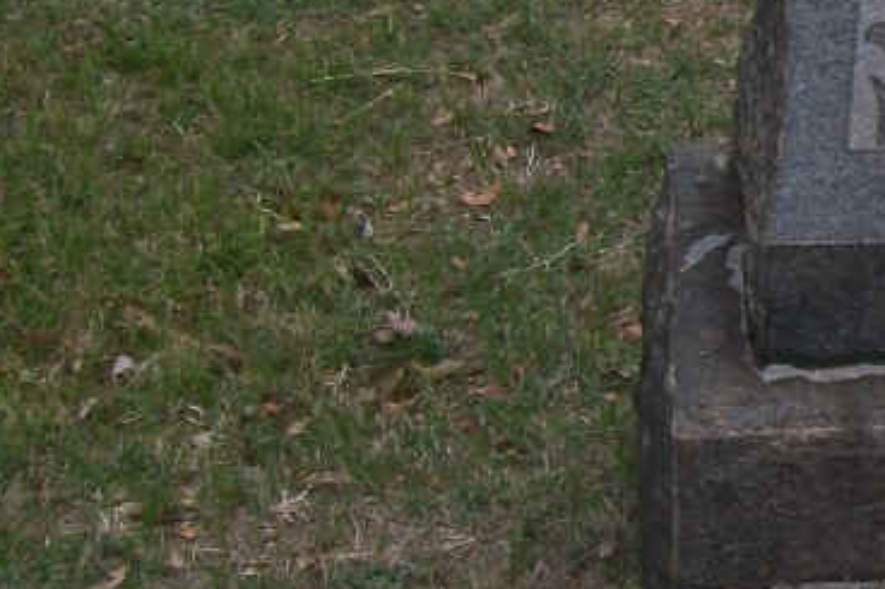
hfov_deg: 18.3
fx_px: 2531
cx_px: 1186
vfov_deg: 13.2
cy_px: 69
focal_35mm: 103
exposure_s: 1/400
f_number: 4.8
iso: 80
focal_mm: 6
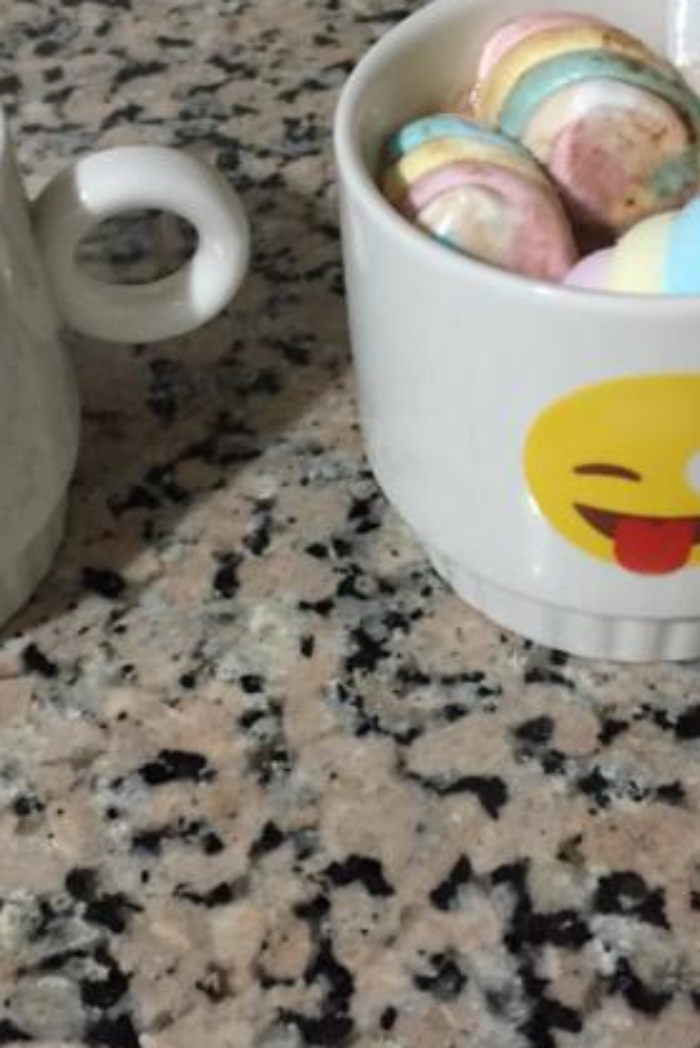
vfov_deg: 39.4
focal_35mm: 50
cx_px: 242
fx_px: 1456
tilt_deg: -44.8
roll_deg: +11.1
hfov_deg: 26.9
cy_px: 433
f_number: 2.2
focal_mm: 4.15
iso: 250
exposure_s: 1/20
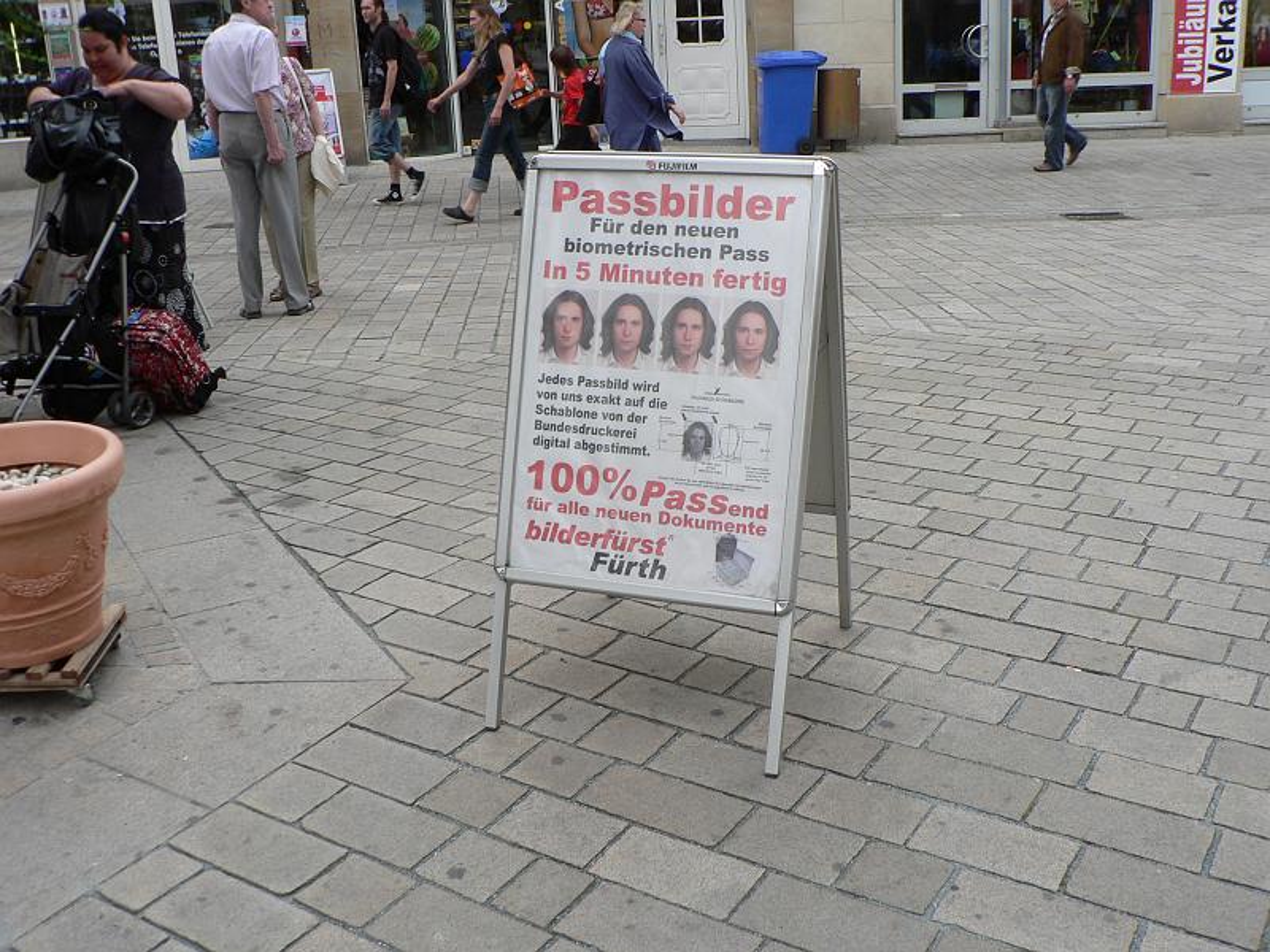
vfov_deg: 39.7
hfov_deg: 51.4
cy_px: 476
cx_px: 635
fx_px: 1321
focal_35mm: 36
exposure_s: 1/160
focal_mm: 6
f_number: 4
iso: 80
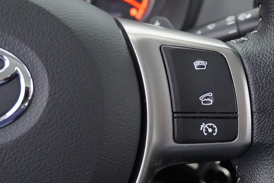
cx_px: 151
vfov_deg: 25.5
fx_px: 401
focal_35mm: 53
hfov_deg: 37.7
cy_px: 117
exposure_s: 1/25
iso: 6400
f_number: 4.5
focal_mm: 25
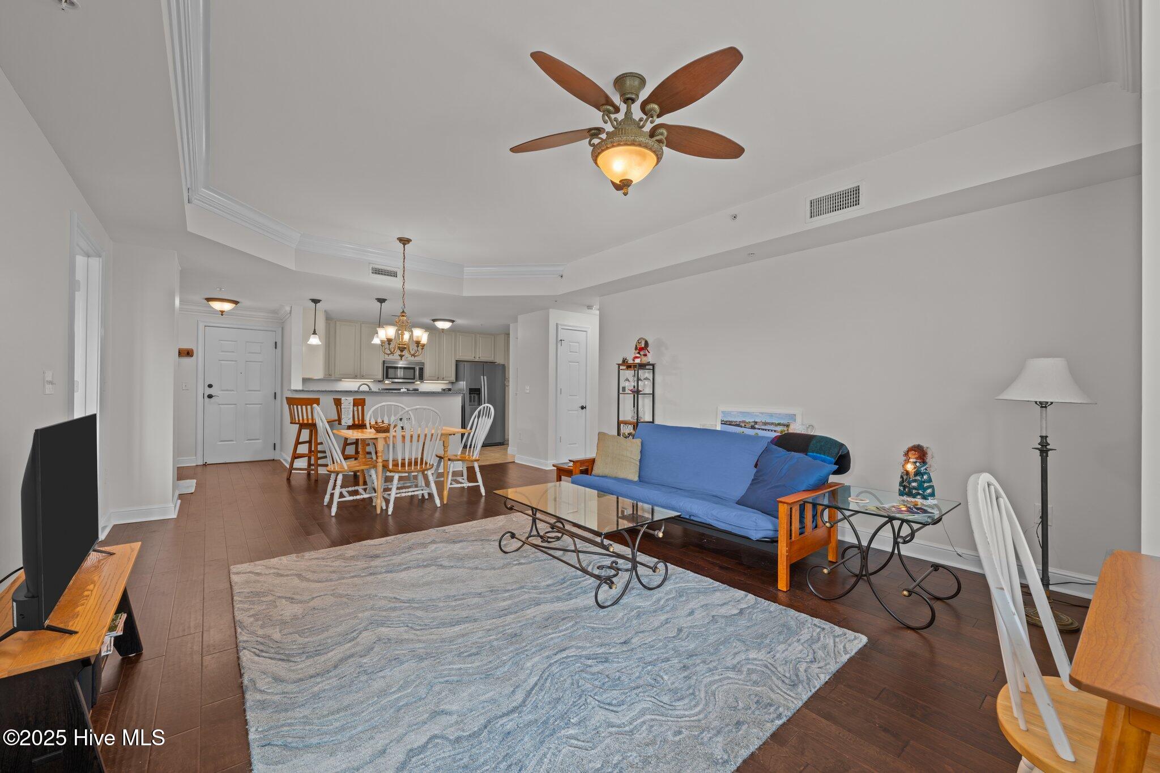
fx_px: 451
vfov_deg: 81.2
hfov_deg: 104.3
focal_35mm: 14
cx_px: 580
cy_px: 386
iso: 100
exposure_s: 1.6
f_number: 9
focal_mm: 14
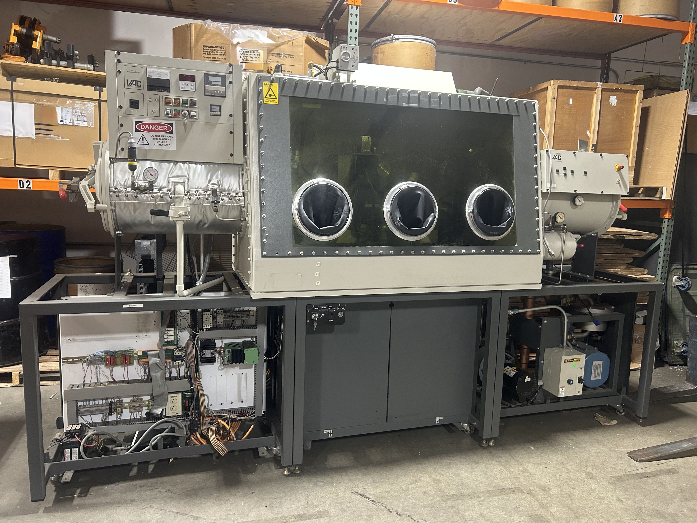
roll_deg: -2.0
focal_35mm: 26
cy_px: 262
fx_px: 524
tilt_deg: -8.4
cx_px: 348
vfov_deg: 53.1
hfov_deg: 67.3
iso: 250
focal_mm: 5.7
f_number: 1.5
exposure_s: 1/60
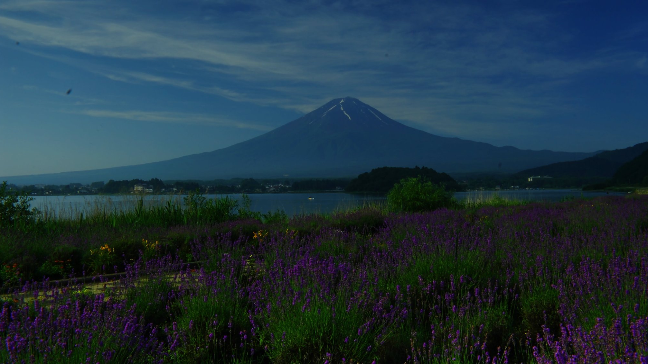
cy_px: 163
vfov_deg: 35.1
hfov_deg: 58.7
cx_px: 327
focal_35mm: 34
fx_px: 576
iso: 200
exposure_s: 1/10
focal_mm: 21
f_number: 22
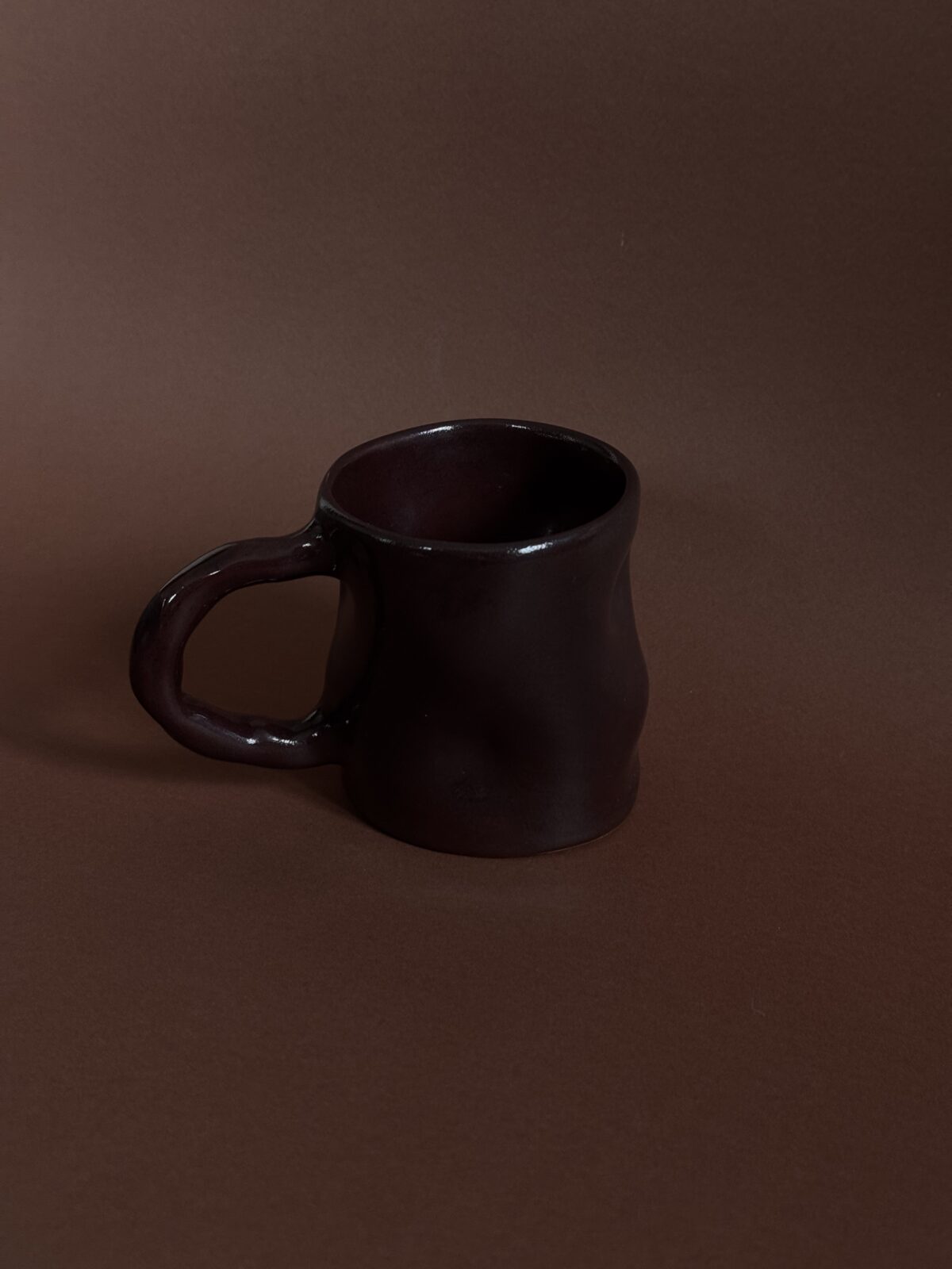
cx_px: 476
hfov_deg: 30.3
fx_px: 1760
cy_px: 634
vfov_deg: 39.7
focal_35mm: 48
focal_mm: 6.76
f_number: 1.78
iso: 400
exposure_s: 1/40
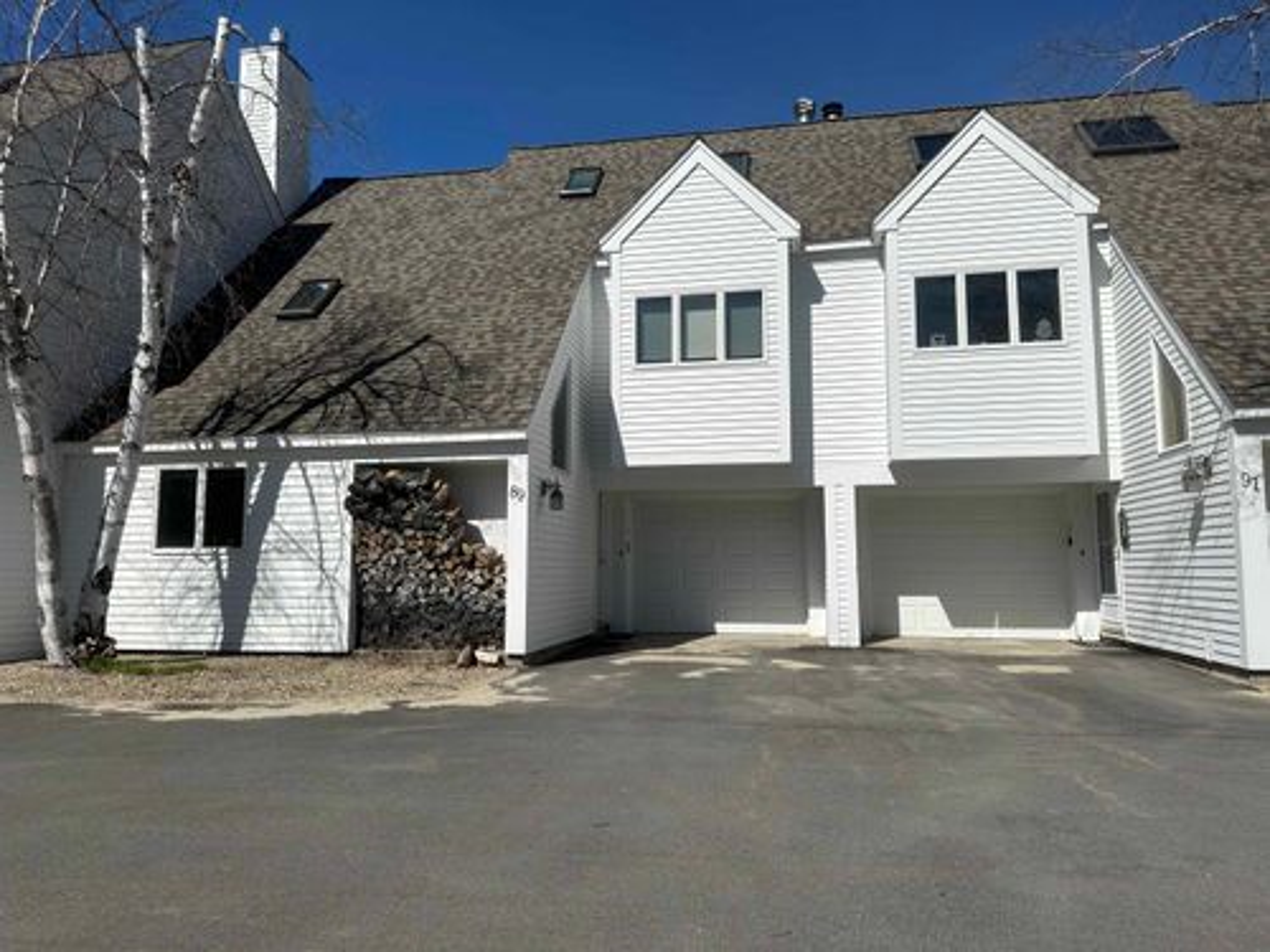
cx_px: 635
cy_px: 476
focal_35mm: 24
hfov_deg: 71.6
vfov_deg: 56.8
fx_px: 881
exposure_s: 1/9709
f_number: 1.78
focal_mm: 6.86
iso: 80
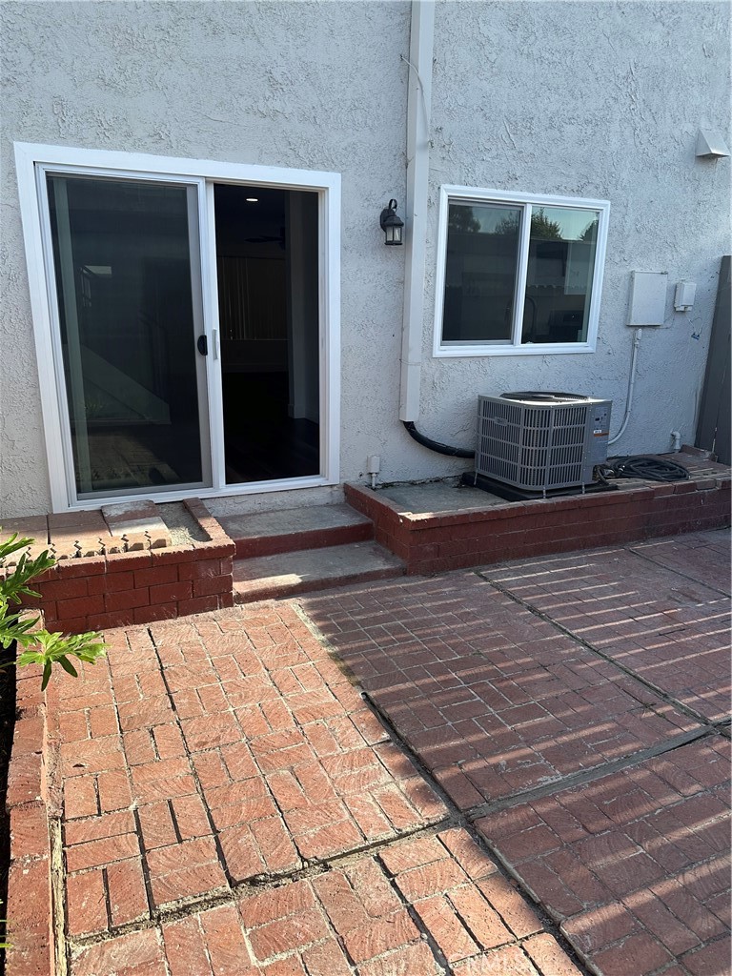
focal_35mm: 24
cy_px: 488
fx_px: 677
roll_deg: -2.0
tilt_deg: -14.3
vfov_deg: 71.6
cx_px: 366
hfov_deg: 56.8
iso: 80
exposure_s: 1/1393
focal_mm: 6.86
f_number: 1.78
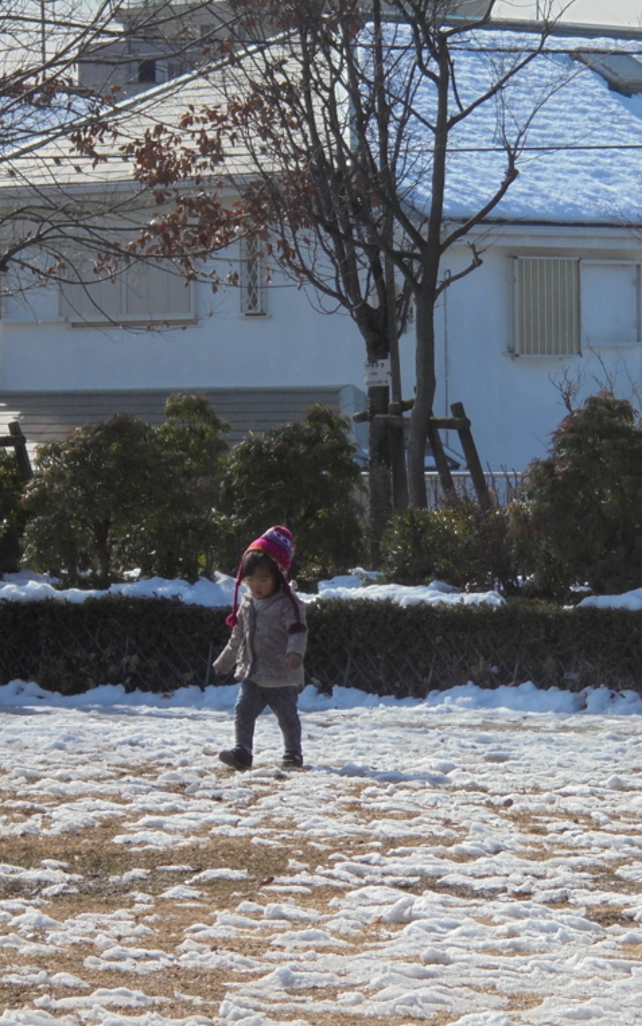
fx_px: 6214
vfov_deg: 9.4
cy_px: 515
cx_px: 607
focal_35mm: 222
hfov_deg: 5.9
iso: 100
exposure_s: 1/800
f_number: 6.5
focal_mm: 27.6
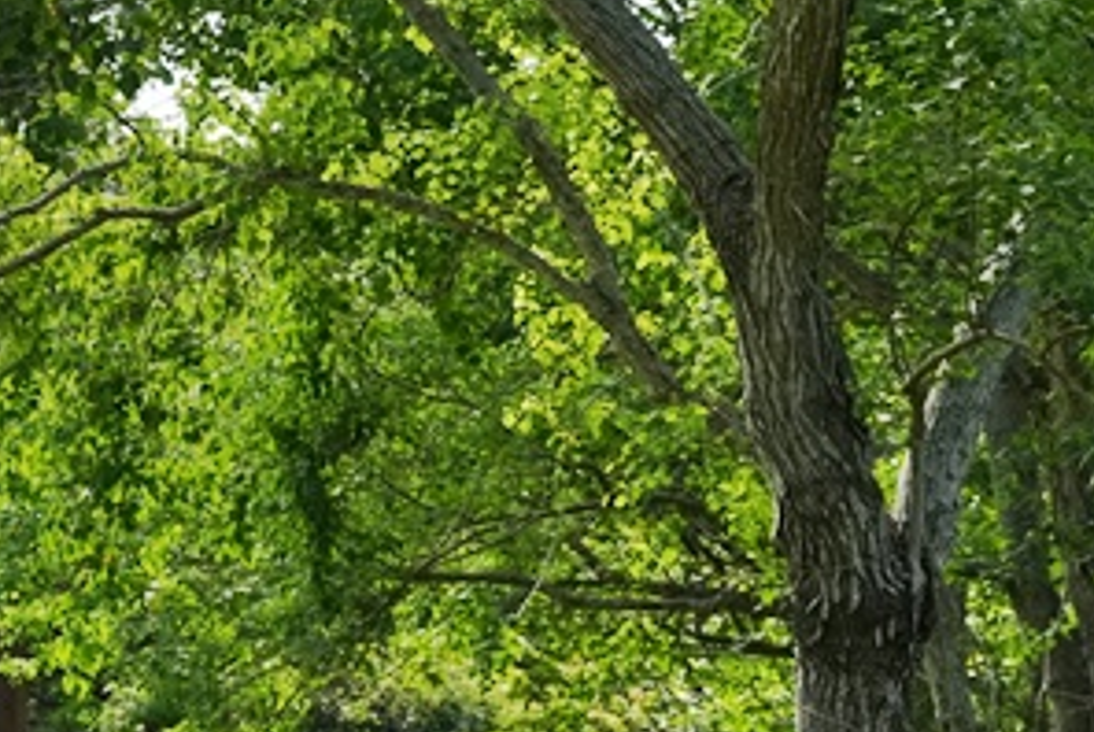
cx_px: -366
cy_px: 198
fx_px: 4655
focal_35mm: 153
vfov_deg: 9.0
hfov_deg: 12.9
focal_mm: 44.3
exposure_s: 1/3200
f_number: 6.3
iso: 1600
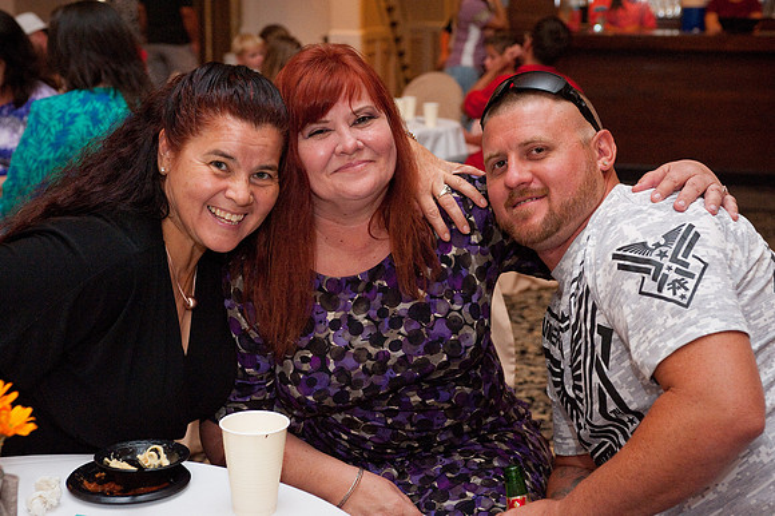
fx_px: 1205
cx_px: 388
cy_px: 258
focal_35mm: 56
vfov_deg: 24.2
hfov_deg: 35.7
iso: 3200
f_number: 5.6
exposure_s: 1/160
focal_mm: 56
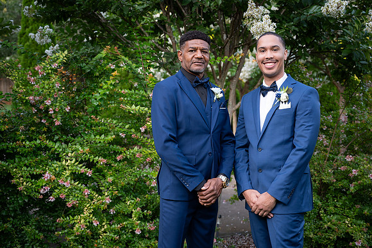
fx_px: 537
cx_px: 186
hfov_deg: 38.2
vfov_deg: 26.0
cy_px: 124
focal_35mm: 52
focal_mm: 52
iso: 640
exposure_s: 1/250
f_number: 4
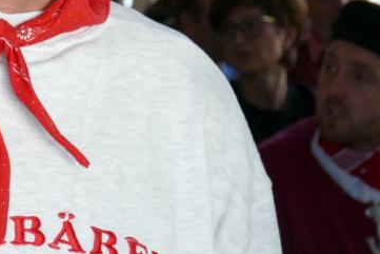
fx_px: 2291
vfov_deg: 6.3
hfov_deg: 9.3
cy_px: -44
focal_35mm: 217
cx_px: -83
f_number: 3.6
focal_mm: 24.66
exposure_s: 1/80
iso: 320
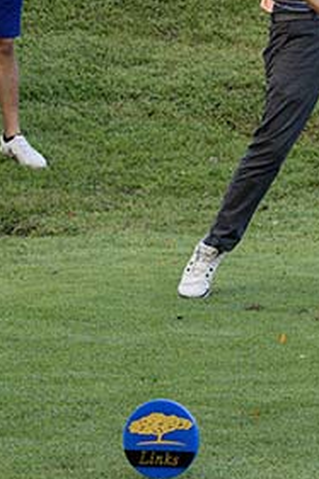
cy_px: -7
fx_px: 3180
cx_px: 560
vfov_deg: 8.6
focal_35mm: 239
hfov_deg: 5.7
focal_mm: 70
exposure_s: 1/2500
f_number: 5.6
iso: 3200
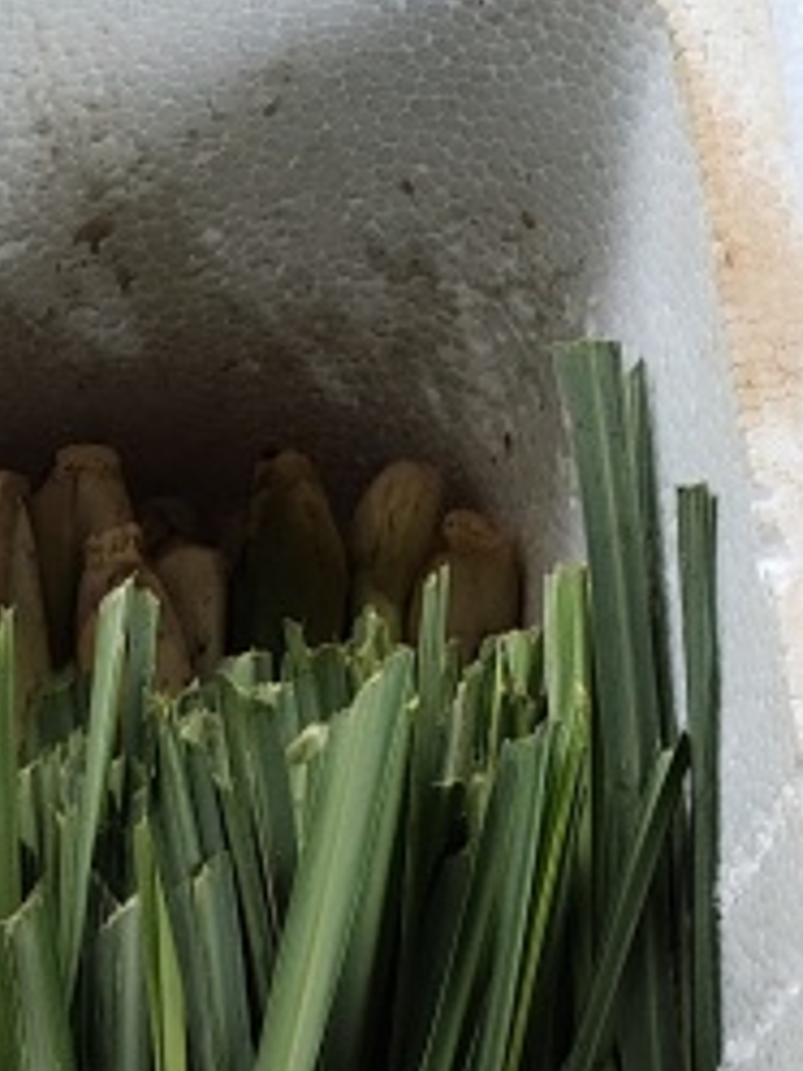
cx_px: -445
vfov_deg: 15.2
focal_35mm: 103
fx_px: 3186
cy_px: 2170
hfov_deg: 13.4
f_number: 1.8
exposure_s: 1/33.3
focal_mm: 4.68
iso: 304
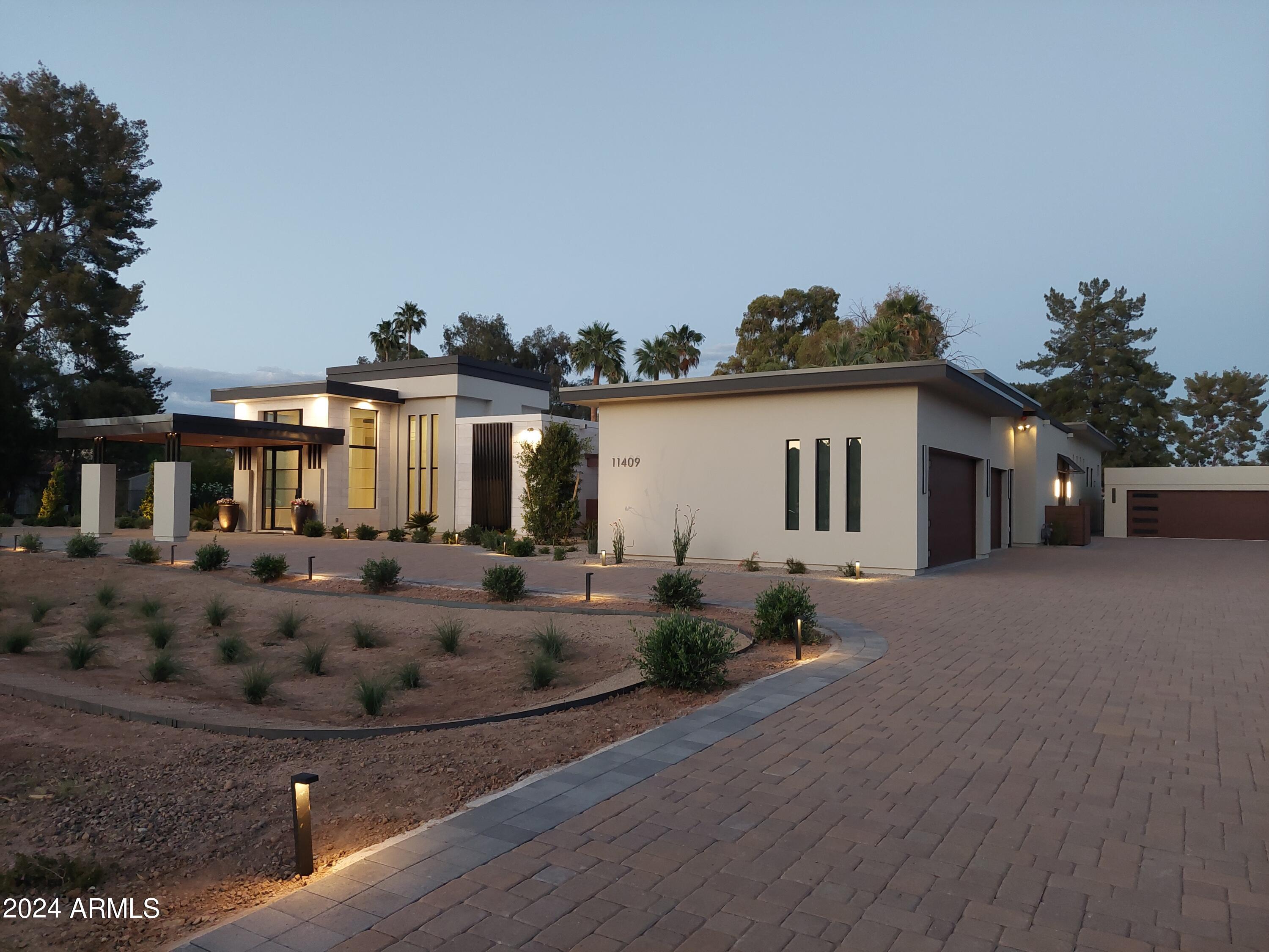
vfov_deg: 56.8
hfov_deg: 71.6
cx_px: 634
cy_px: 476
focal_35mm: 24
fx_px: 880
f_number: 1.8
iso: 400
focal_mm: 5.23
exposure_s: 1/60
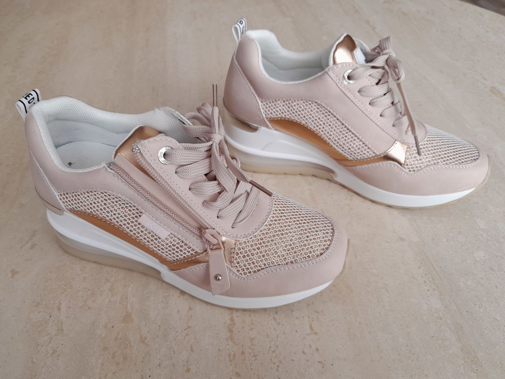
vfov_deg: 51.4
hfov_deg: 65.3
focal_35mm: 27
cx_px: 252
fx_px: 394
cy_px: 190
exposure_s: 1/50
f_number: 1.8
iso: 40
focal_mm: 4
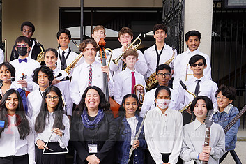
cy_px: 120
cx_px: 75
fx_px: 348
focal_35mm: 51
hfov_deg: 38.3
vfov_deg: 26.2
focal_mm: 31
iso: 200
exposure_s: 1/200
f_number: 6.3
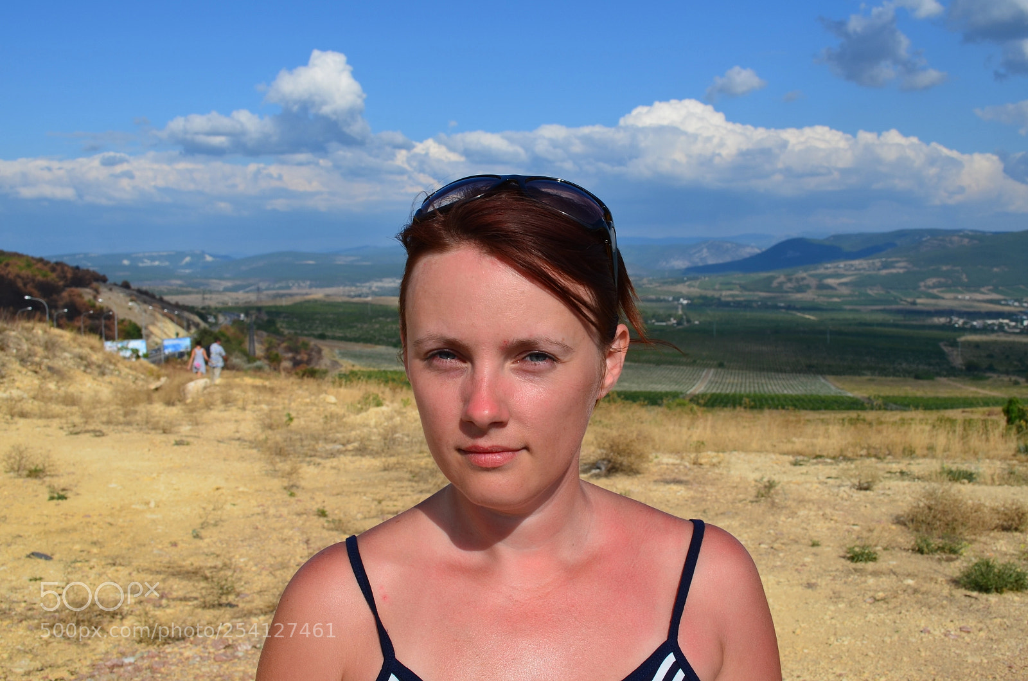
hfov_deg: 46.5
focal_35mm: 42
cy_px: 340
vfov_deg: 31.7
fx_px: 1197
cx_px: 514
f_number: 11
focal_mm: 28
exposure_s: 1/200
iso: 100
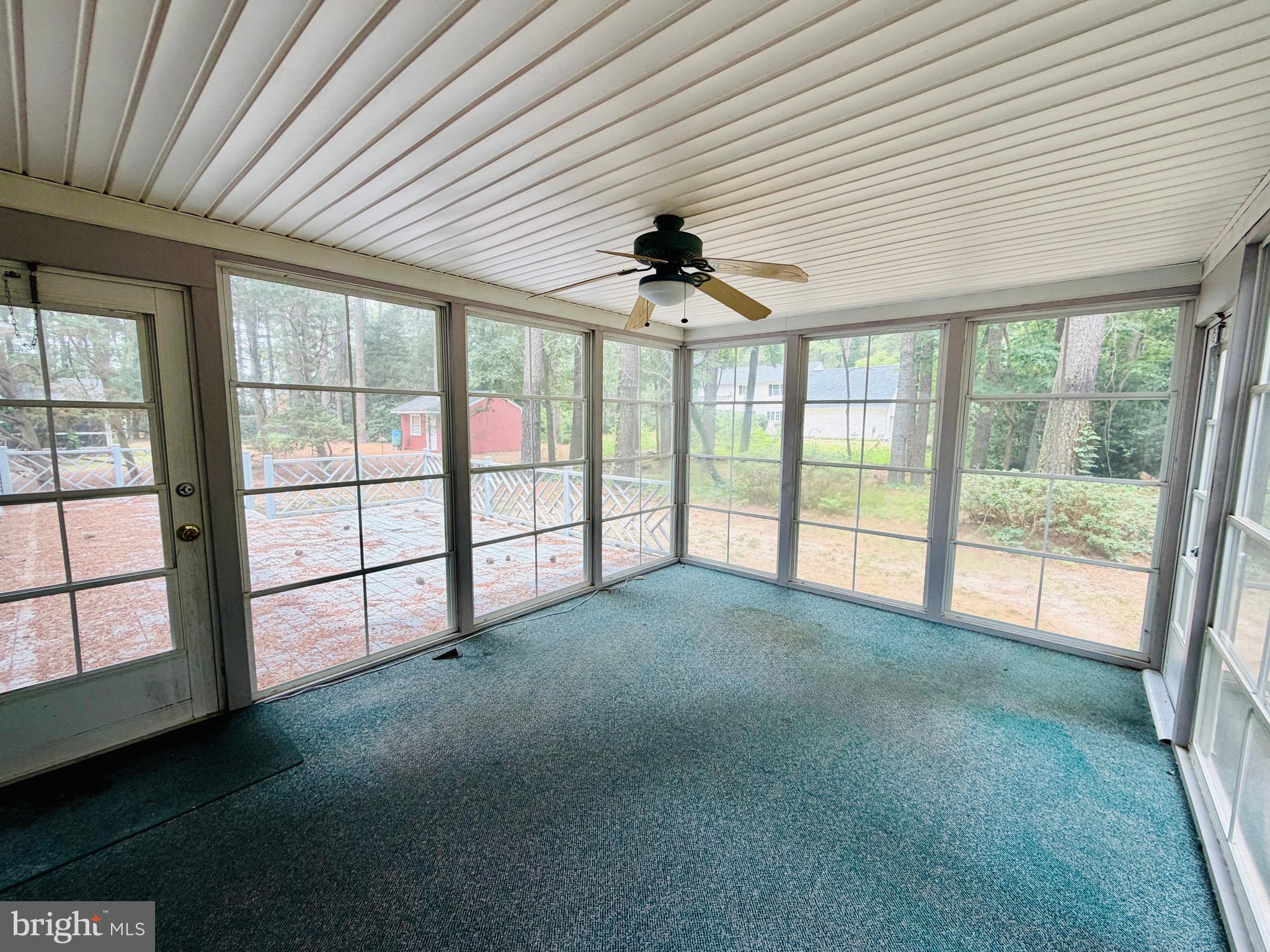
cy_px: 476
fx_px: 514
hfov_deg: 102.1
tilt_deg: -5.9
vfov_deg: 85.7
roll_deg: +0.0
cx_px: 635
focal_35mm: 14
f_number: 2.2
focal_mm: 2.22
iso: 80
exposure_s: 1/121
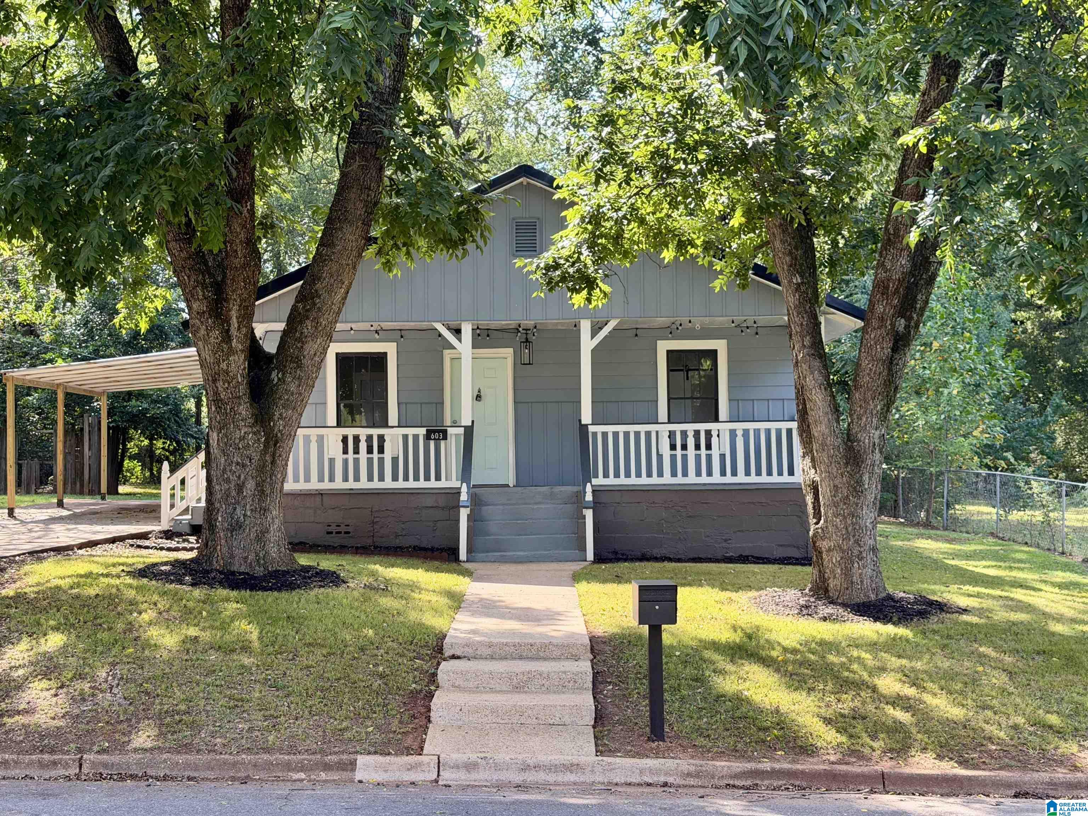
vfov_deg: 30.3
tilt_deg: +2.2
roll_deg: +0.7
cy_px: 408
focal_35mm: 48
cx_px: 544
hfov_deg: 39.7
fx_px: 1509
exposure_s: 1/349
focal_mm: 6.76
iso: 80
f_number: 1.78
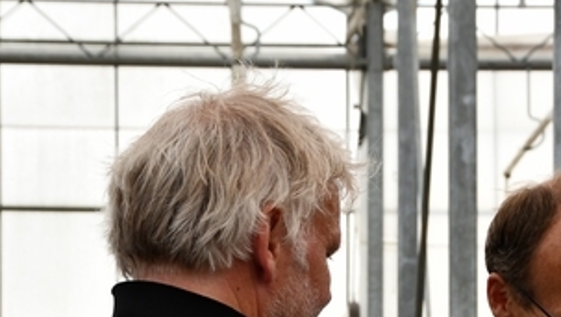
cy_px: 395
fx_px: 3082
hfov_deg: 10.4
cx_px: 428
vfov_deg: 5.8
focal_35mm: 207
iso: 180
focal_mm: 52
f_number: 8
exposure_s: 1/250
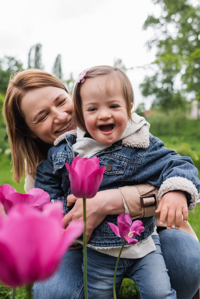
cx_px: 100
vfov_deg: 54.4
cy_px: 150
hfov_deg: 37.9
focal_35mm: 35
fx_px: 291
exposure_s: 1/400
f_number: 4
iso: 320
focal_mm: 35
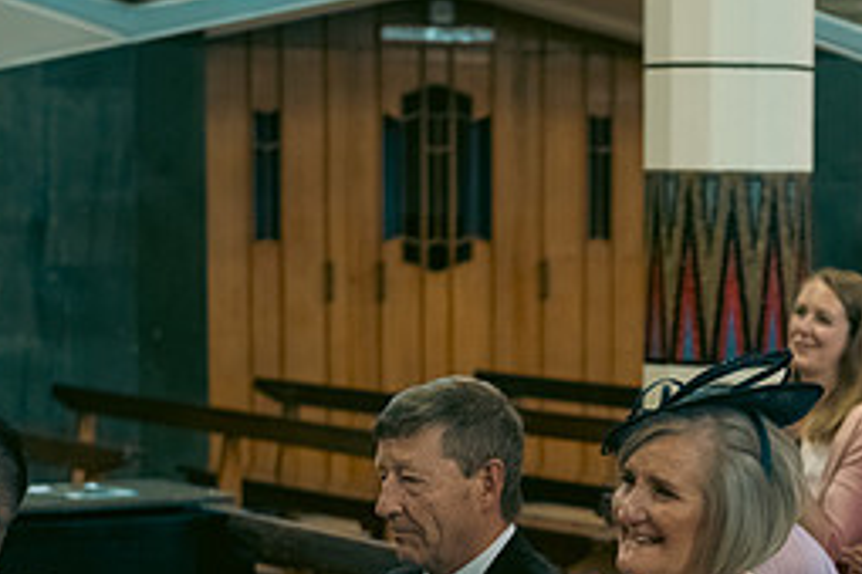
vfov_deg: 8.6
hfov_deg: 12.9
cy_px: 650
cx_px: 686
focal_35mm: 159
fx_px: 3807
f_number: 3.5
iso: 1000
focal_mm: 70
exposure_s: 1/160
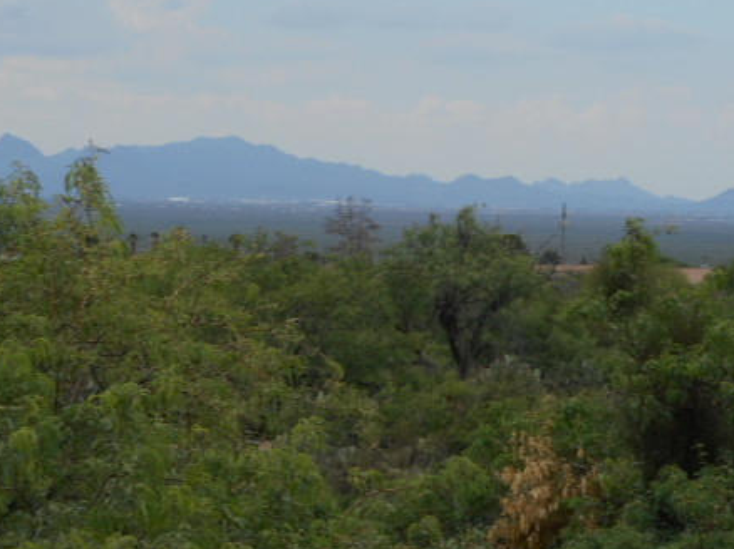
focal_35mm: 196
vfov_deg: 7.6
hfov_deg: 10.1
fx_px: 4154
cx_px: 419
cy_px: 248
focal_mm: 23.9
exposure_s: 1/320
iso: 80
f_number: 6.1
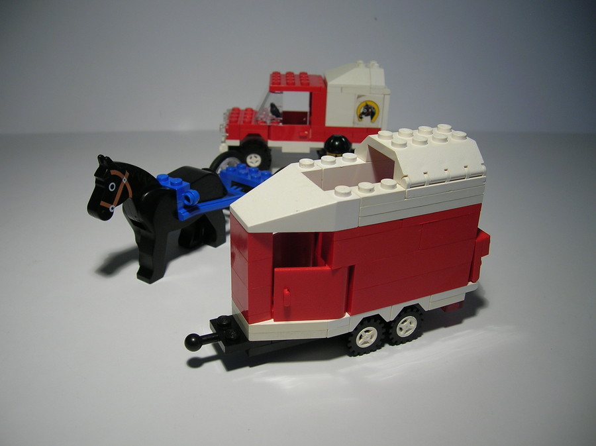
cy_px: 223
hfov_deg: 54.0
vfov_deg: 41.7
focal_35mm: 34
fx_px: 585
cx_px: 298
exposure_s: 1/49.3
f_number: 2.9
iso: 50
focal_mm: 5.7
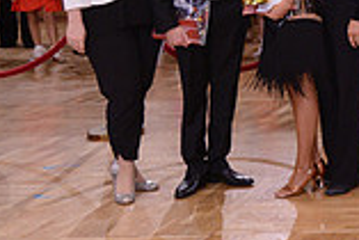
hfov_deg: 15.2
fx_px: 1178
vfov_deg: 11.4
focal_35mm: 118
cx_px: 633
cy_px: -51
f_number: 4
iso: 1600
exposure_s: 1/250
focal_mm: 32
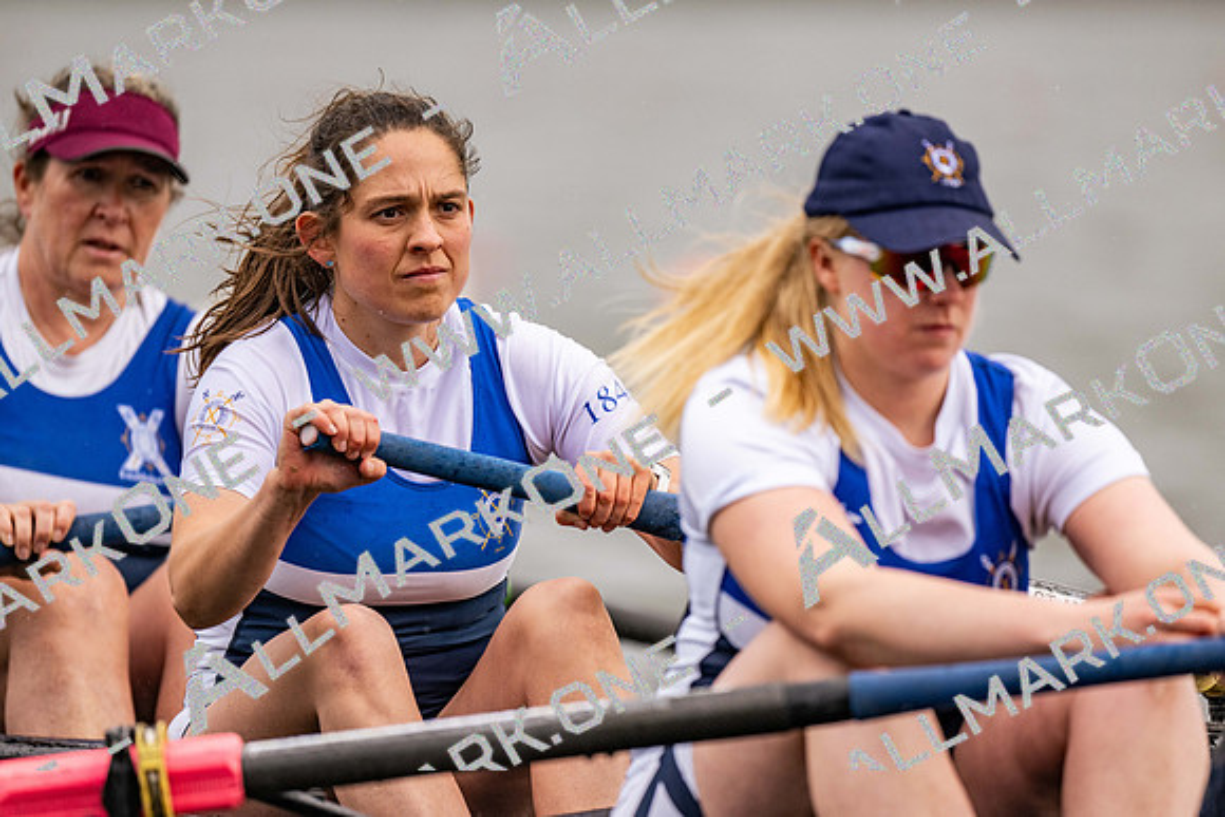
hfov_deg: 3.4
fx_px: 20420
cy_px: 408
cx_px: 612
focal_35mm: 600
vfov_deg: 2.3
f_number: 4
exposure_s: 1/2500
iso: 720
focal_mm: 600
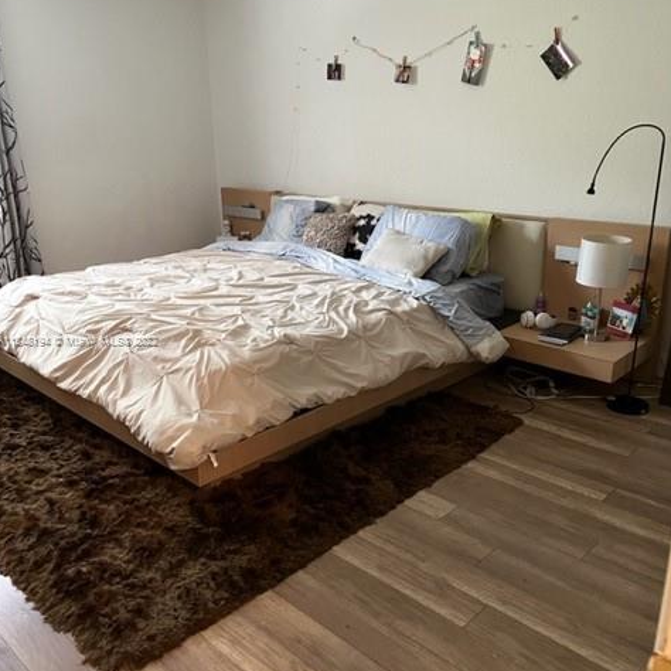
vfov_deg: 52.5
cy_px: 341
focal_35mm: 31
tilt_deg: -19.5
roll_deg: +2.0
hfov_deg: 52.5
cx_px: 334
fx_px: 680
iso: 400
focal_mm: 5.1
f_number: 1.6
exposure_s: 1/40
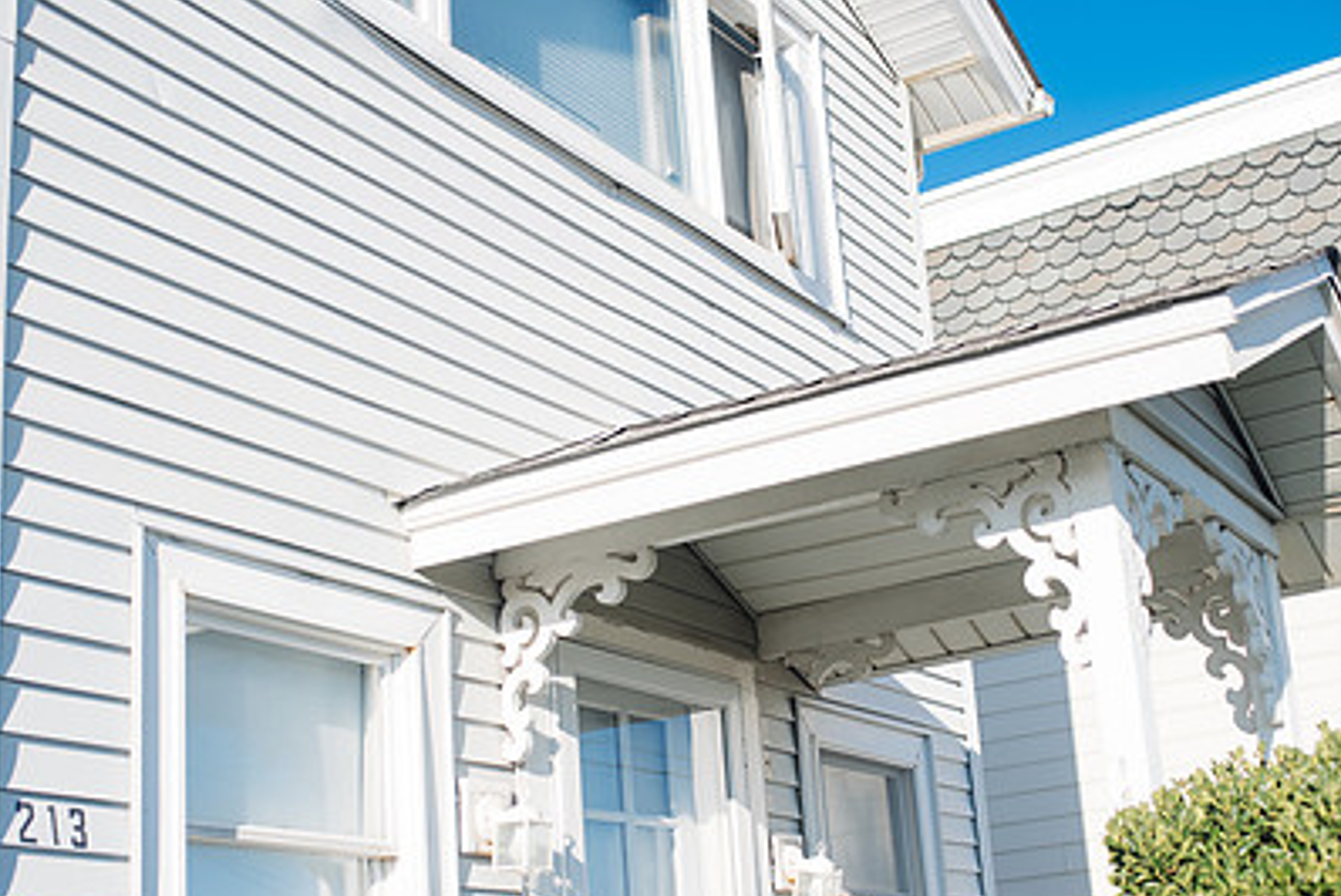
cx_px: 694
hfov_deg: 38.9
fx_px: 1901
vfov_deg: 26.4
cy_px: 571
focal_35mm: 51
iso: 100
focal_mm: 35
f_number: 2.8
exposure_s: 1/1250
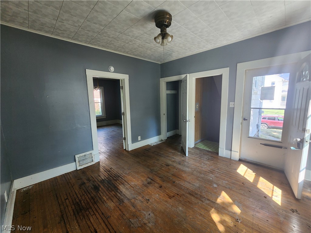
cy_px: 116
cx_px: 156
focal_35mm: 13
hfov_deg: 106.2
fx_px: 117
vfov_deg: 89.9
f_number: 2.2
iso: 160
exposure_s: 1/60
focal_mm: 2.2
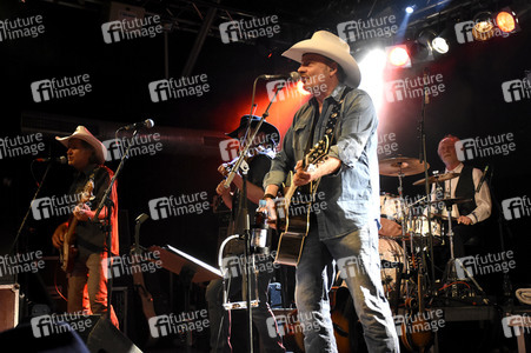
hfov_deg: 35.1
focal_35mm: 57
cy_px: 176
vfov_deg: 23.7
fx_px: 840
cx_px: 266
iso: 3200
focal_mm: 38
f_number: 4.5
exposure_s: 1/160
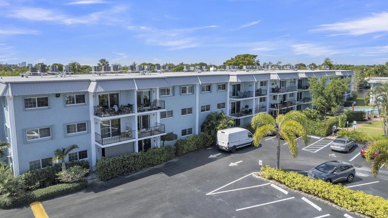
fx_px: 247
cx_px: 187
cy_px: 98
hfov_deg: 76.3
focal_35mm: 24
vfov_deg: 47.6
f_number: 2.8
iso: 100
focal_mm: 8.38
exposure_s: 1/2500
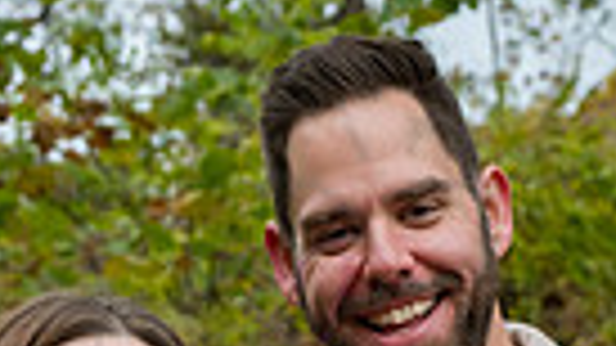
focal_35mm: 172
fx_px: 2809
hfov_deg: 12.5
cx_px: 301
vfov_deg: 6.8
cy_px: 696
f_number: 6.3
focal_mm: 50
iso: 400
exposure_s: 1/500
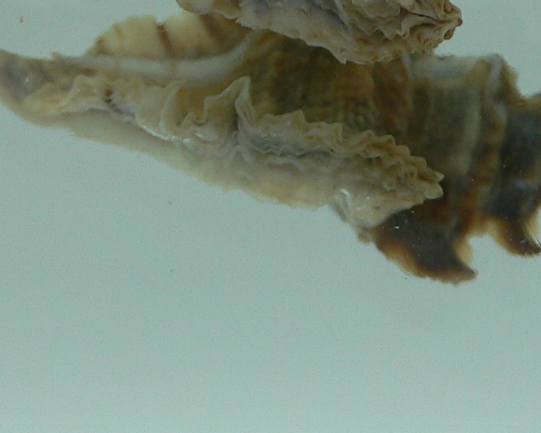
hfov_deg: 19.7
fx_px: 1553
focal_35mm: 97
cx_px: 332
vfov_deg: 15.1
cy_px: -143
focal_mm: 4.6
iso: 80
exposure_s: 1/60
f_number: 2.8
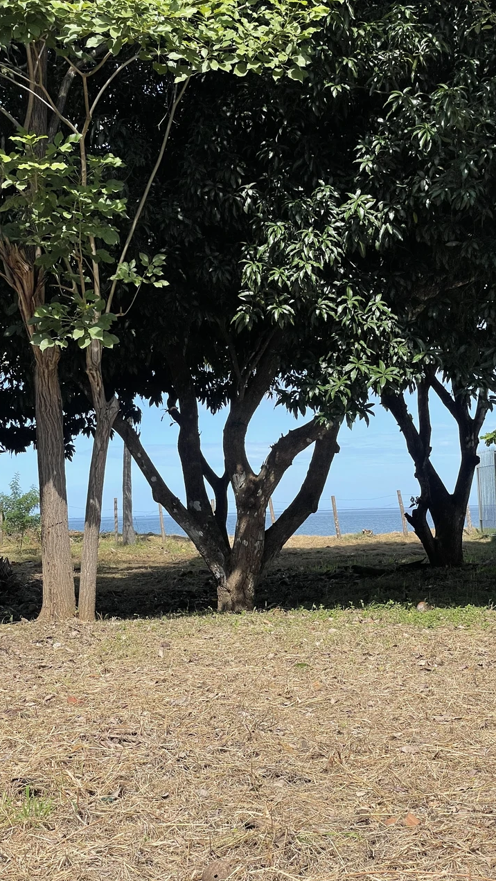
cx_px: 206
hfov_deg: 21.1
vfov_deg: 36.6
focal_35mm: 57
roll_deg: +2.5
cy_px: 443
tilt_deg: +3.6
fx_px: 1332
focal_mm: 6
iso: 25
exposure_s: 1/1653
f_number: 2
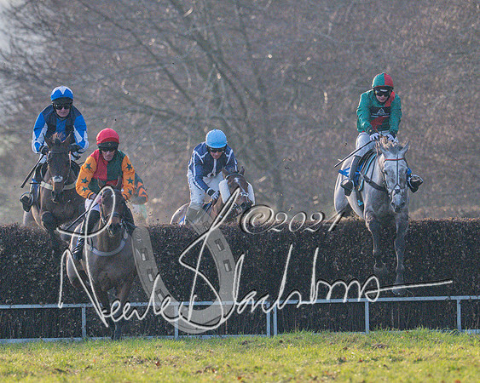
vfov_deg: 1.5
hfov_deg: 1.9
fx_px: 14748
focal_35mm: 1038
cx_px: 288
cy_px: 108
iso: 800
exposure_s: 1/2000
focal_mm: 400
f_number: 5
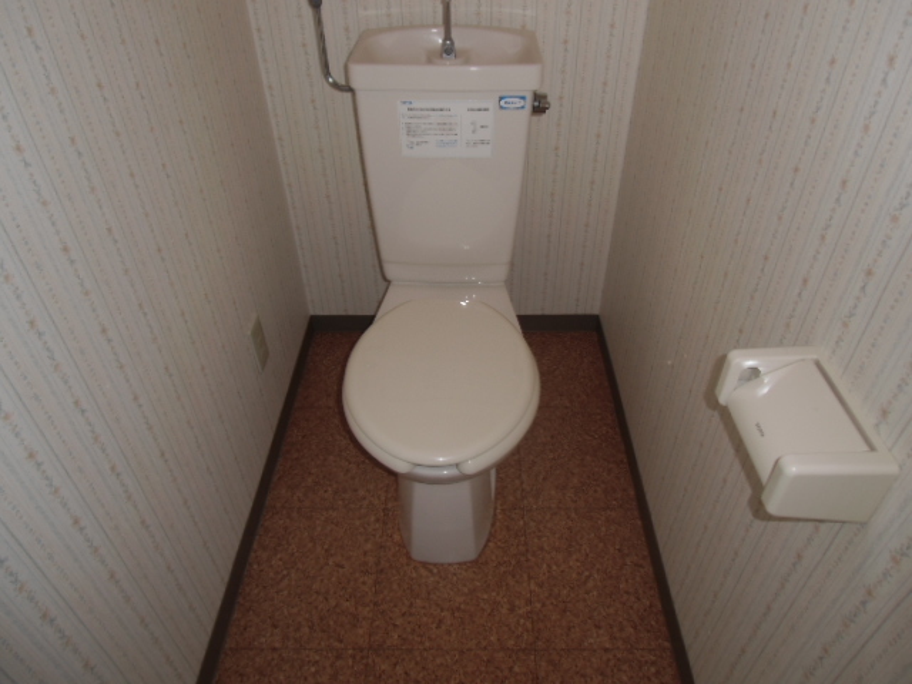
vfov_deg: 56.8
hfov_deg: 71.6
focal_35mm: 24
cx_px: 456
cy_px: 342
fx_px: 632
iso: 64
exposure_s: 1/60
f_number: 3
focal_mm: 4.24
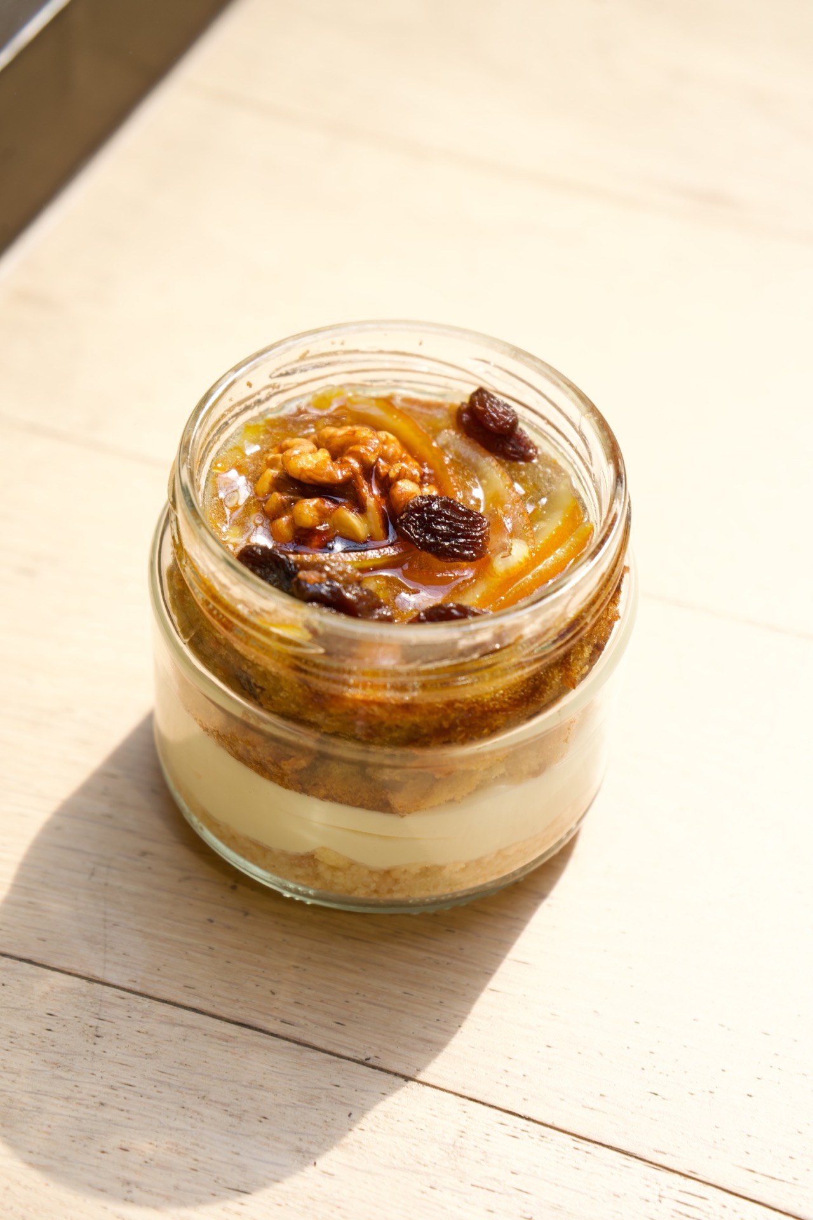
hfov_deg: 20.9
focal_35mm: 65
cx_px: 406
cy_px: 610
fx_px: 2202
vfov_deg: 31.0
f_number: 5.6
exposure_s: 1/125
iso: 125
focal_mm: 65
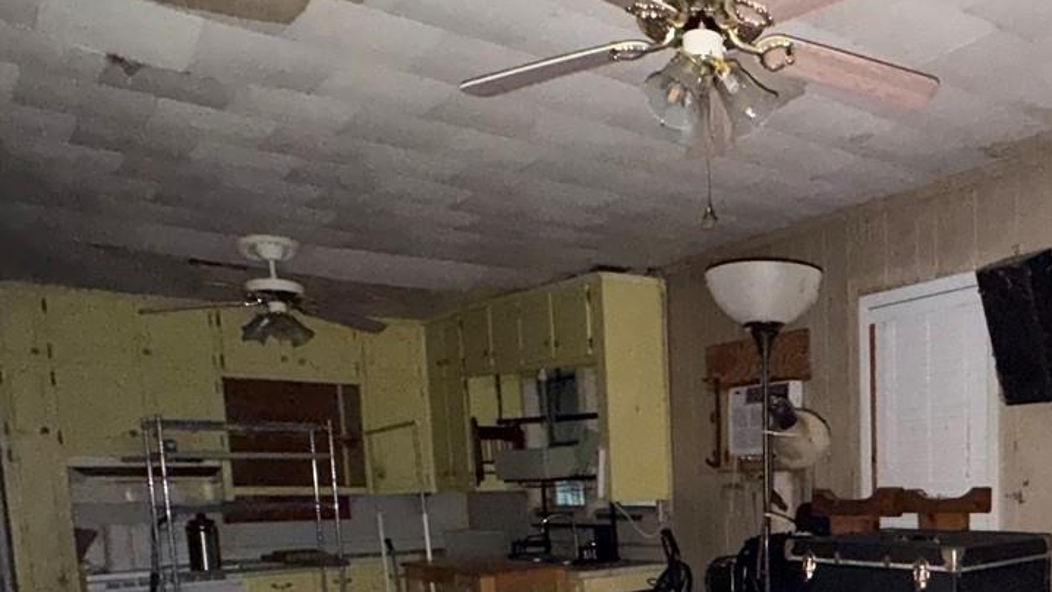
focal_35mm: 34
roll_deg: +0.9
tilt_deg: -7.2
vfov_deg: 31.9
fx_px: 948
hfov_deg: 54.3
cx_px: 832
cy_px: 593
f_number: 2.2
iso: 1600
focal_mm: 2.22
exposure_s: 1/16
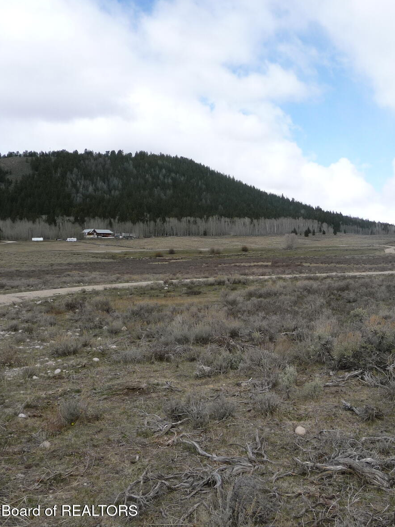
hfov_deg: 37.3
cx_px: 268
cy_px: 266
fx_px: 578
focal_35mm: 38
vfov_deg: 49.0
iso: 100
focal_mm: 4.7
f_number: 3.3
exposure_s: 1/800
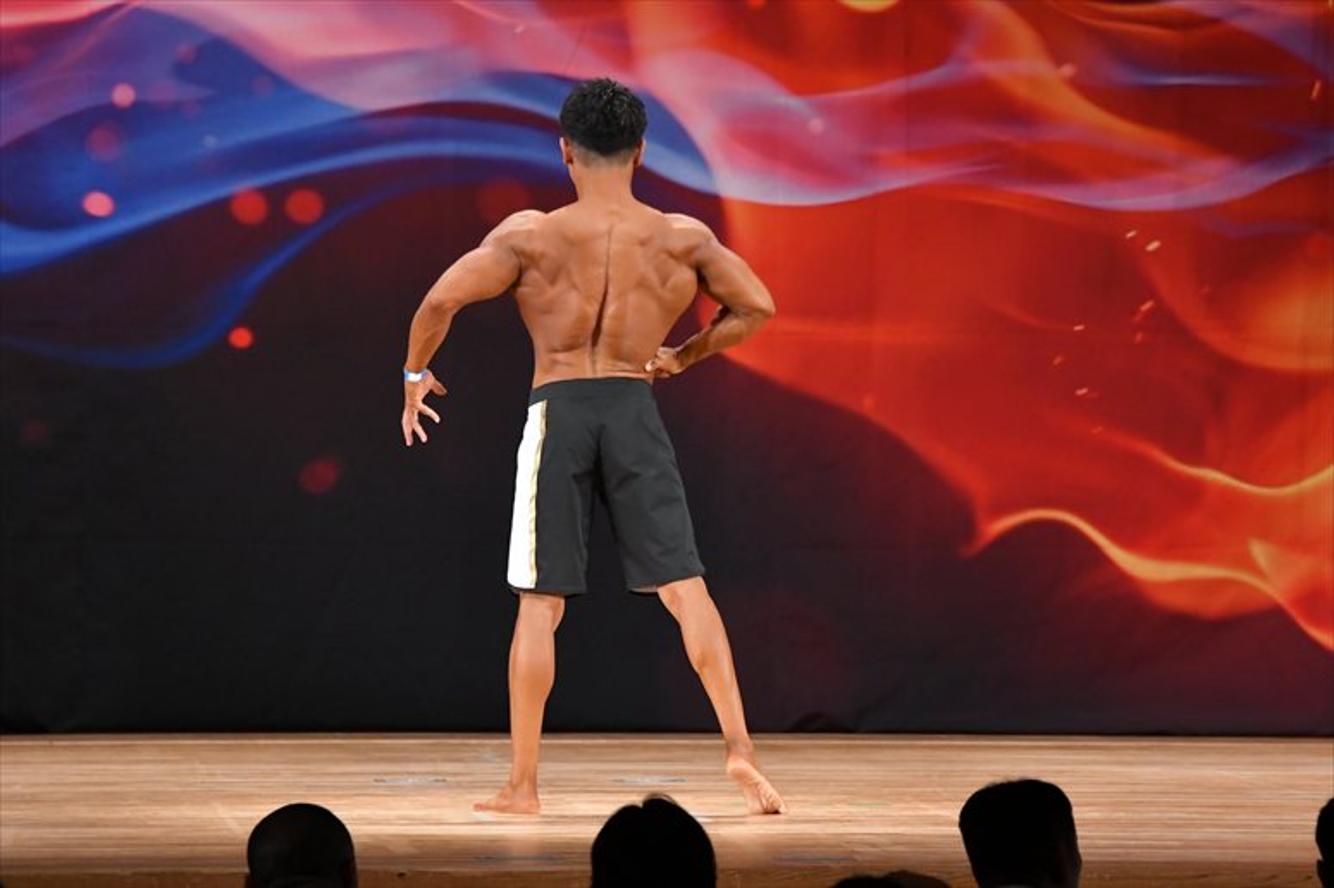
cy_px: 444
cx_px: 667
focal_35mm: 240
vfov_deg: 5.7
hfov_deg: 8.6
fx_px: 8889
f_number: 5.6
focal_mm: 160
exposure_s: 1/400
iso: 3200
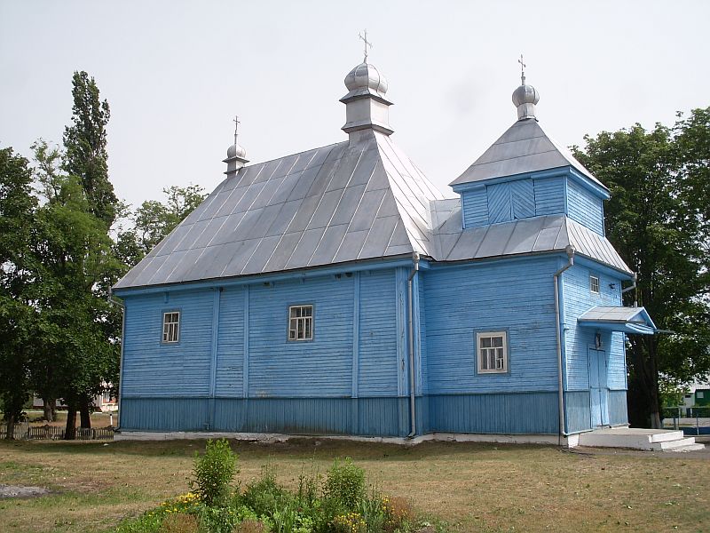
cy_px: 266
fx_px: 779
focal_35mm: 38
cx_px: 355
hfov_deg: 49.0
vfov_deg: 37.7
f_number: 8.4
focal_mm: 6.3
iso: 80
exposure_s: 1/125
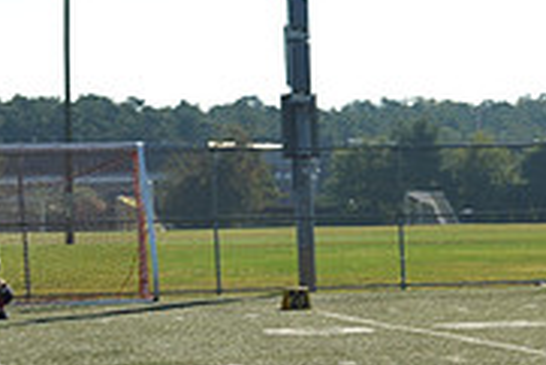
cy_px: 537
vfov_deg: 6.1
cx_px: 827
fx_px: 3400
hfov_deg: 8.9
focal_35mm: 224
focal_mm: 70
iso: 200
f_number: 8
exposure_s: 1/400
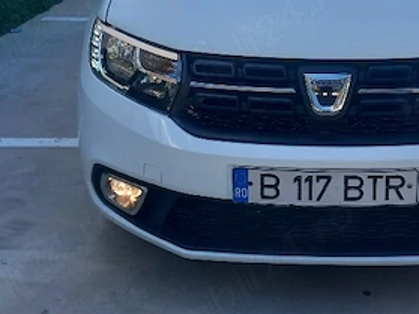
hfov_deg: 32.6
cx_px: 317
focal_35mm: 58
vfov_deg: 24.7
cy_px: 48
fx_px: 702
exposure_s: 1/196
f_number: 1.8
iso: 20
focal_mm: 4
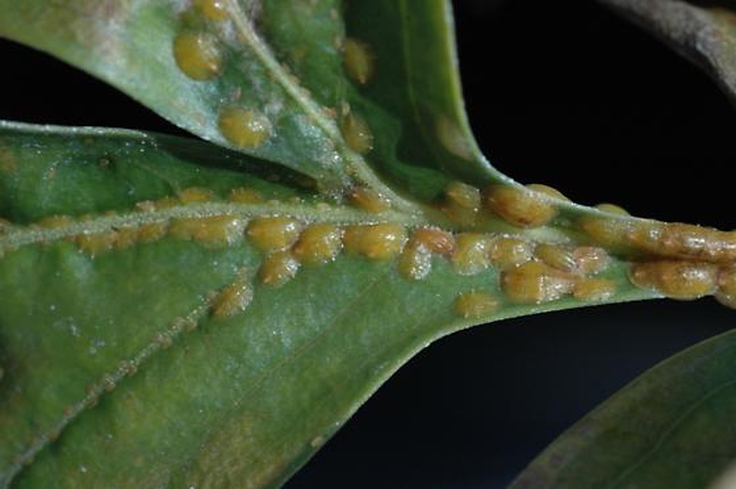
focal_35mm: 158
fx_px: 3216
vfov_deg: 8.7
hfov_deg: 13.1
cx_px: 368
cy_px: 244
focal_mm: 105
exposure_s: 1/100
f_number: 16
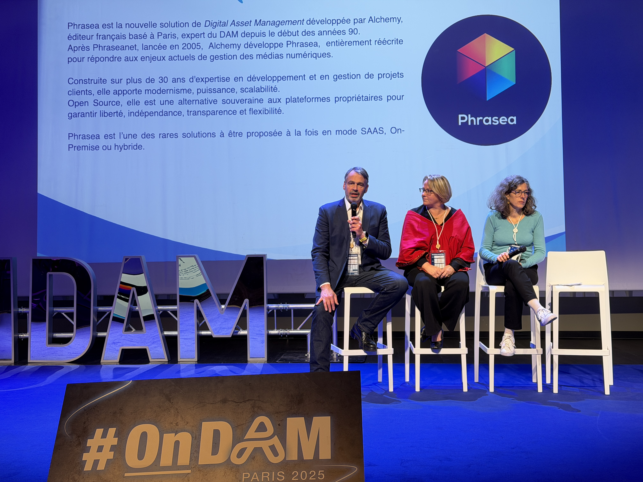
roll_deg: +1.2
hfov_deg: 39.7
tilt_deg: -0.4
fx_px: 892
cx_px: 322
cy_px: 241
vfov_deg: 30.3
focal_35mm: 48
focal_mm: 6.76
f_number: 1.78
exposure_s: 1/50
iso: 80
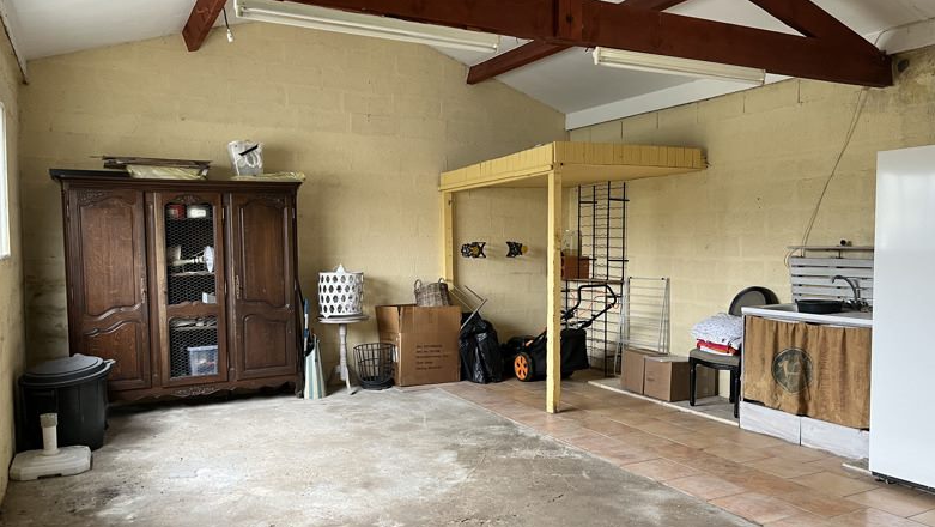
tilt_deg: -3.8
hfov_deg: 66.0
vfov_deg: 40.2
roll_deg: -0.3
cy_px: 280
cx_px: 457
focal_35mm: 29
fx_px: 719
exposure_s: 1/99
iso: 125
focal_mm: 5.1
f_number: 1.6
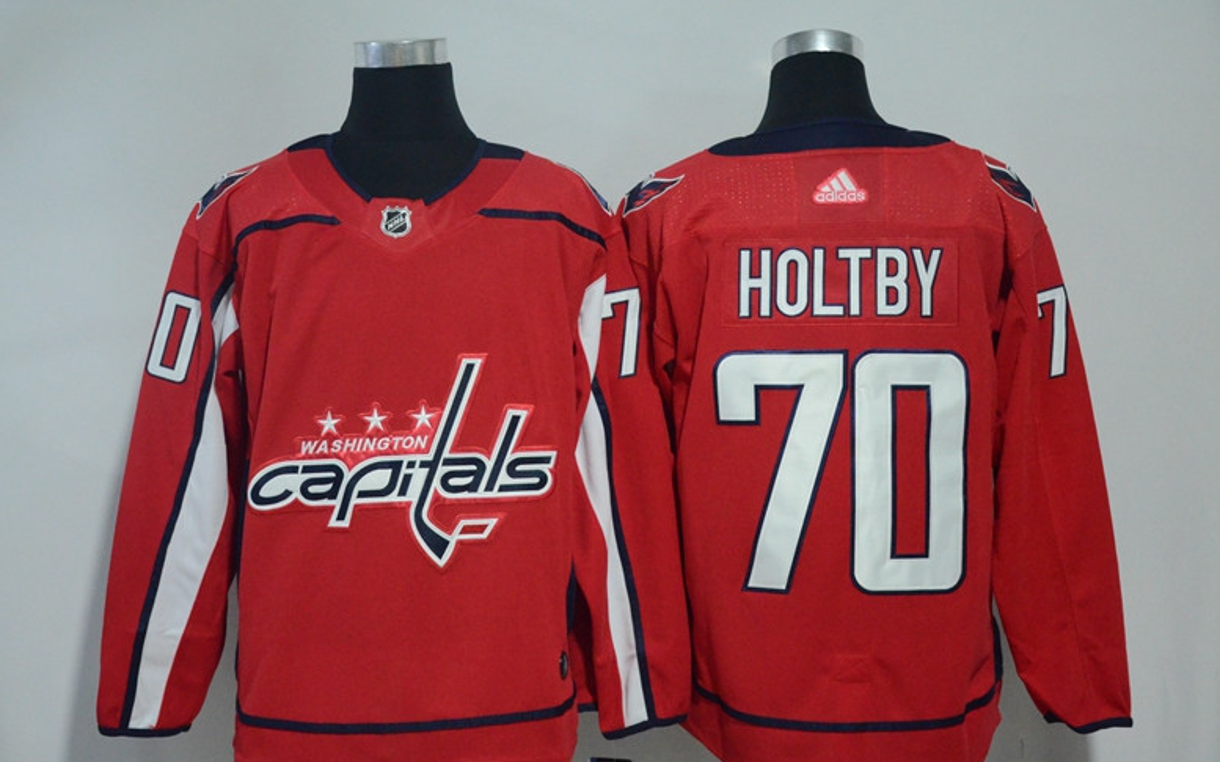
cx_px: 601
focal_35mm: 66
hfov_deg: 31.1
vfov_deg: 19.7
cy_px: 396
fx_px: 2194
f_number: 4.5
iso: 4000
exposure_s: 1/60
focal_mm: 42
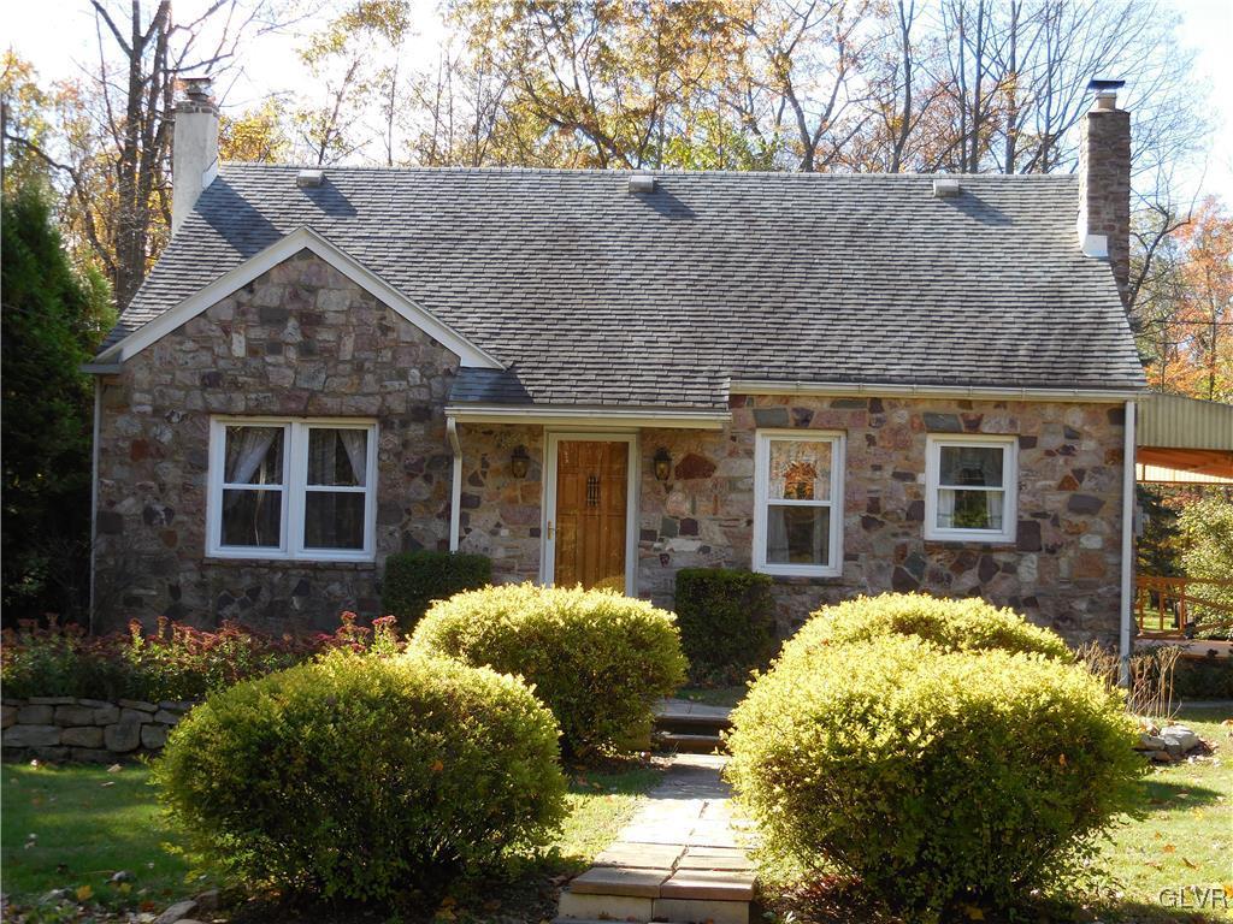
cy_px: 462
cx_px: 616
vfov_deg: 28.0
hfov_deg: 36.8
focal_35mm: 52
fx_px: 1852
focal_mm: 9.4
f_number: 4.3
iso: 125
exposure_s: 1/160
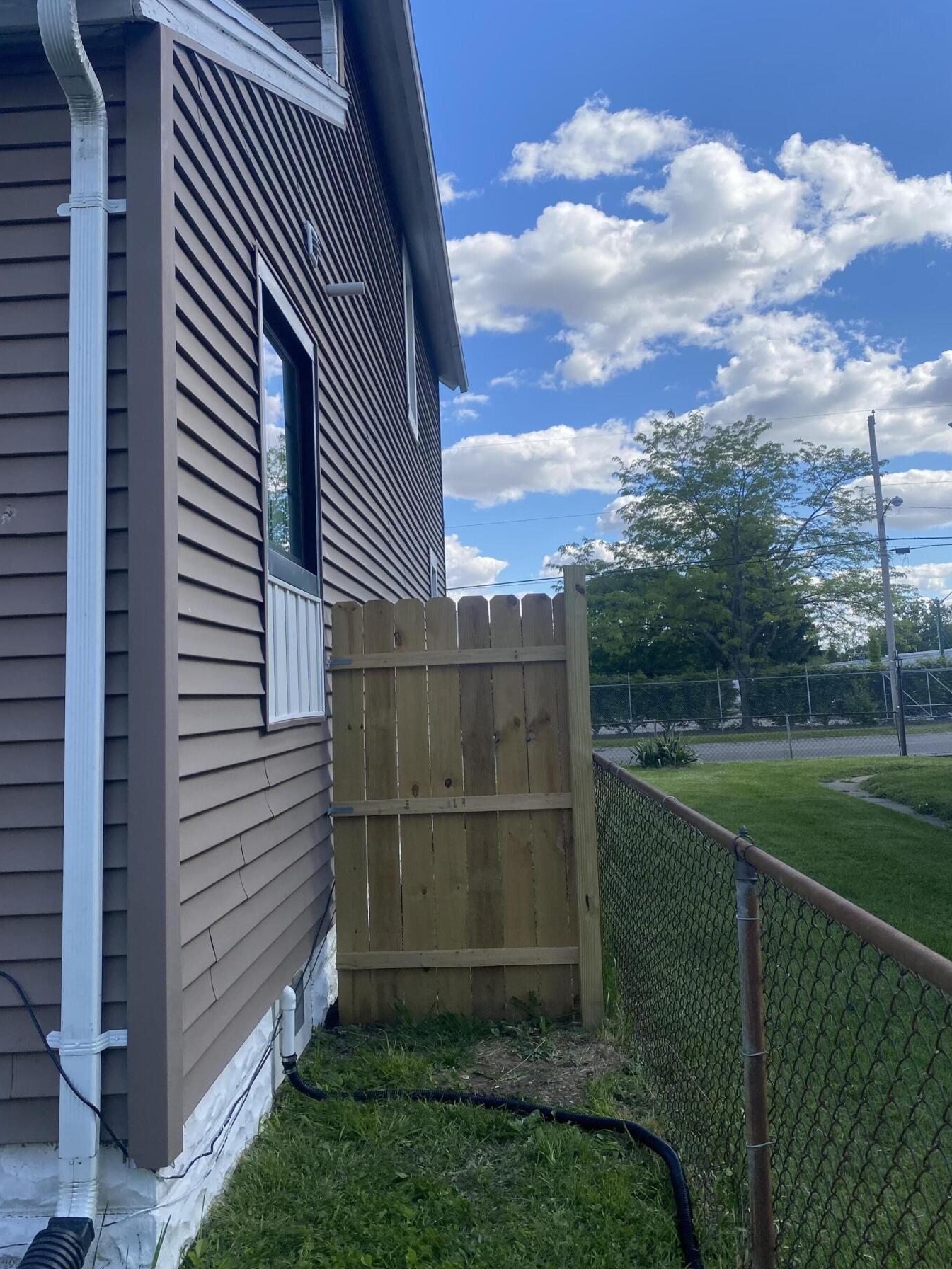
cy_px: 570
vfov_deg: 61.5
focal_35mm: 29
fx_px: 1063
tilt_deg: +5.7
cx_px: 460
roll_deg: +2.1
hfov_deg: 48.2
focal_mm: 4.25
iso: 32
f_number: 1.8
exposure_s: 1/2028
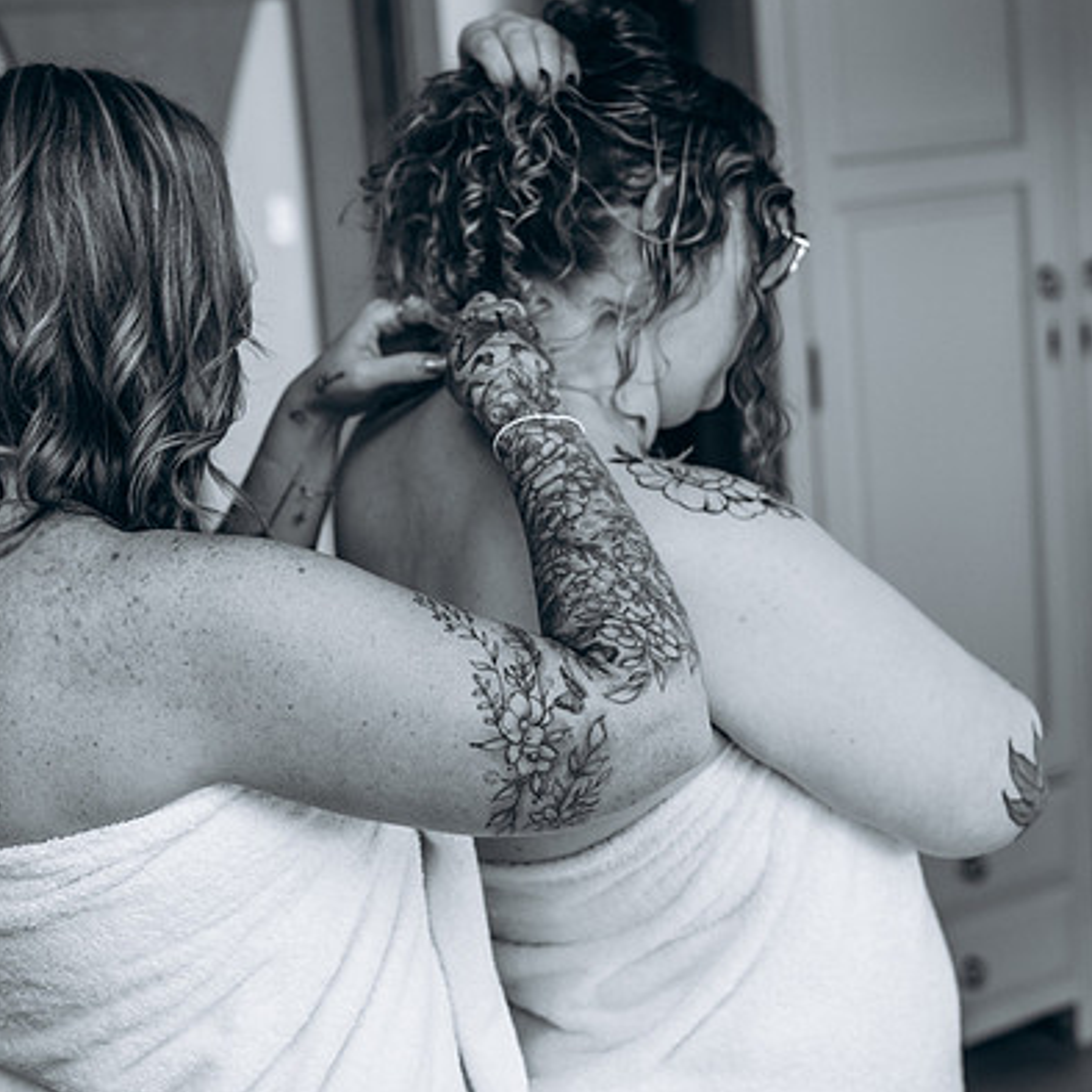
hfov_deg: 24.2
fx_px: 2534
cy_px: 547
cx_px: 380
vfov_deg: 24.3
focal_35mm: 71
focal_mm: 35
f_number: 2.2
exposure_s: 1/125
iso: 160
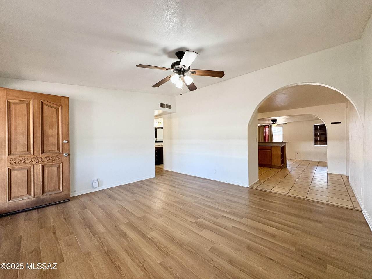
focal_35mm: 14
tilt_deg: +0.5
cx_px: 186
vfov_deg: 85.7
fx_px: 150
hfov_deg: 102.1
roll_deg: +1.0
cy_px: 140
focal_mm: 2.22
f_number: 2.2
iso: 160
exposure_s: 1/120
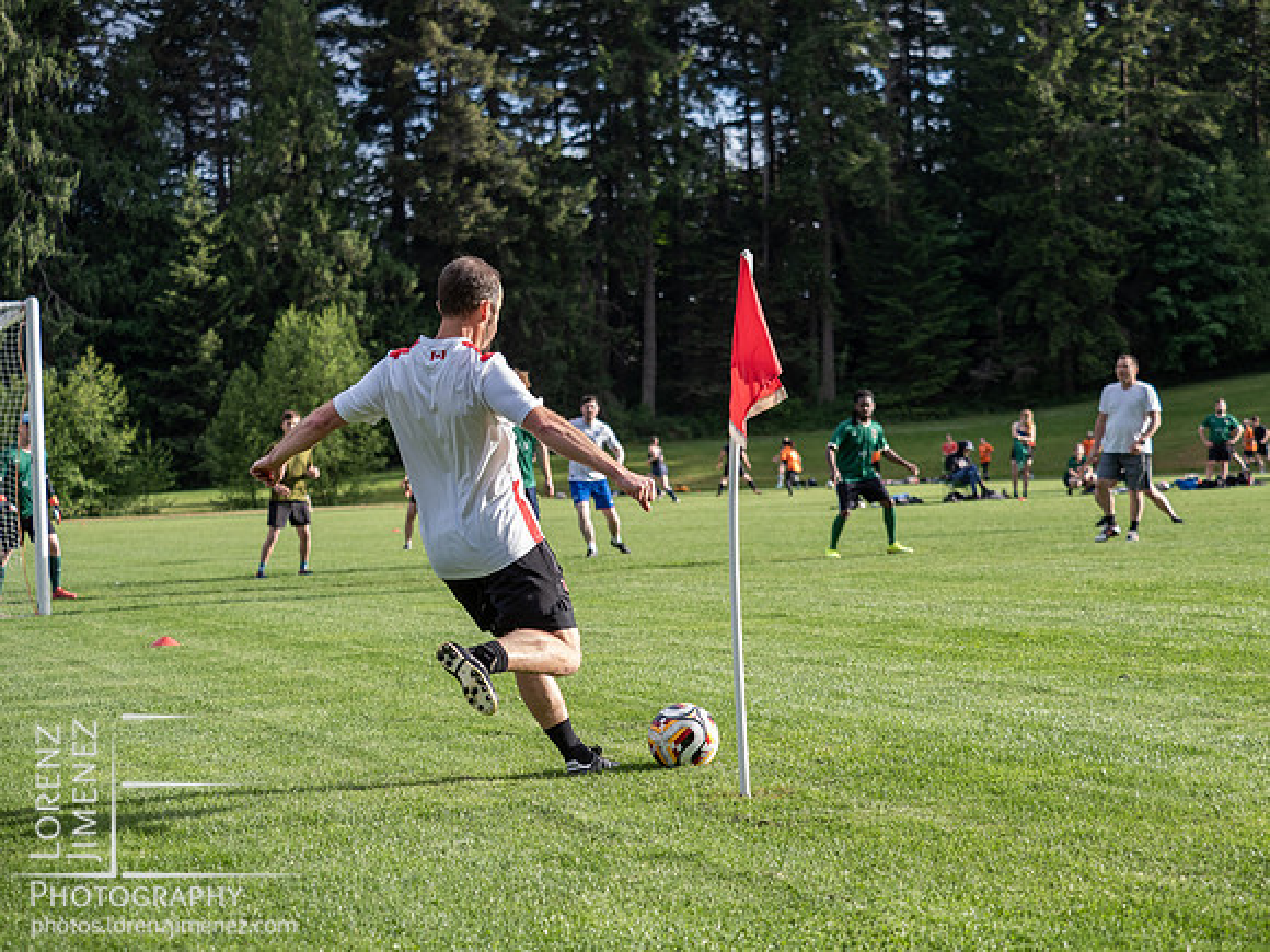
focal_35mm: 80
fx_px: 2935
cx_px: 635
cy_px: 476
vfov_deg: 18.4
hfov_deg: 24.4
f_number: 2.8
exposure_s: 1/1250
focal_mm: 40
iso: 200
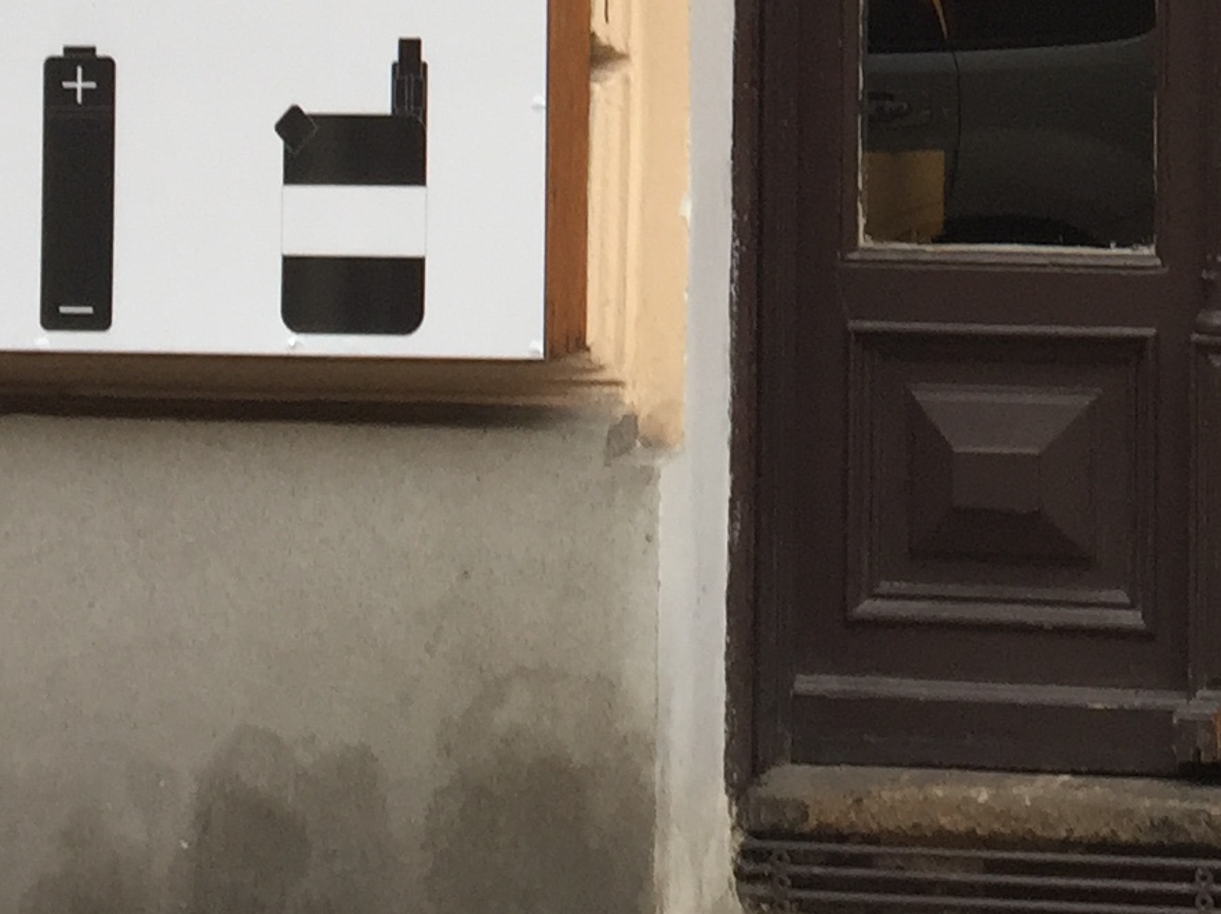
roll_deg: -0.1
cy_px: -343
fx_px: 3773
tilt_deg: +1.0
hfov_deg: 17.5
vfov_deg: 13.2
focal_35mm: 107
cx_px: 1500
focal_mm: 4.15
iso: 40
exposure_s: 1/50
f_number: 2.2
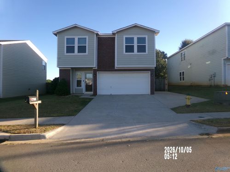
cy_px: 86
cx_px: 115
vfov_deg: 56.8
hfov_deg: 71.6
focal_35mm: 24
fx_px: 159
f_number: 3.7
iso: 100
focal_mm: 4.3
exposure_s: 1/350
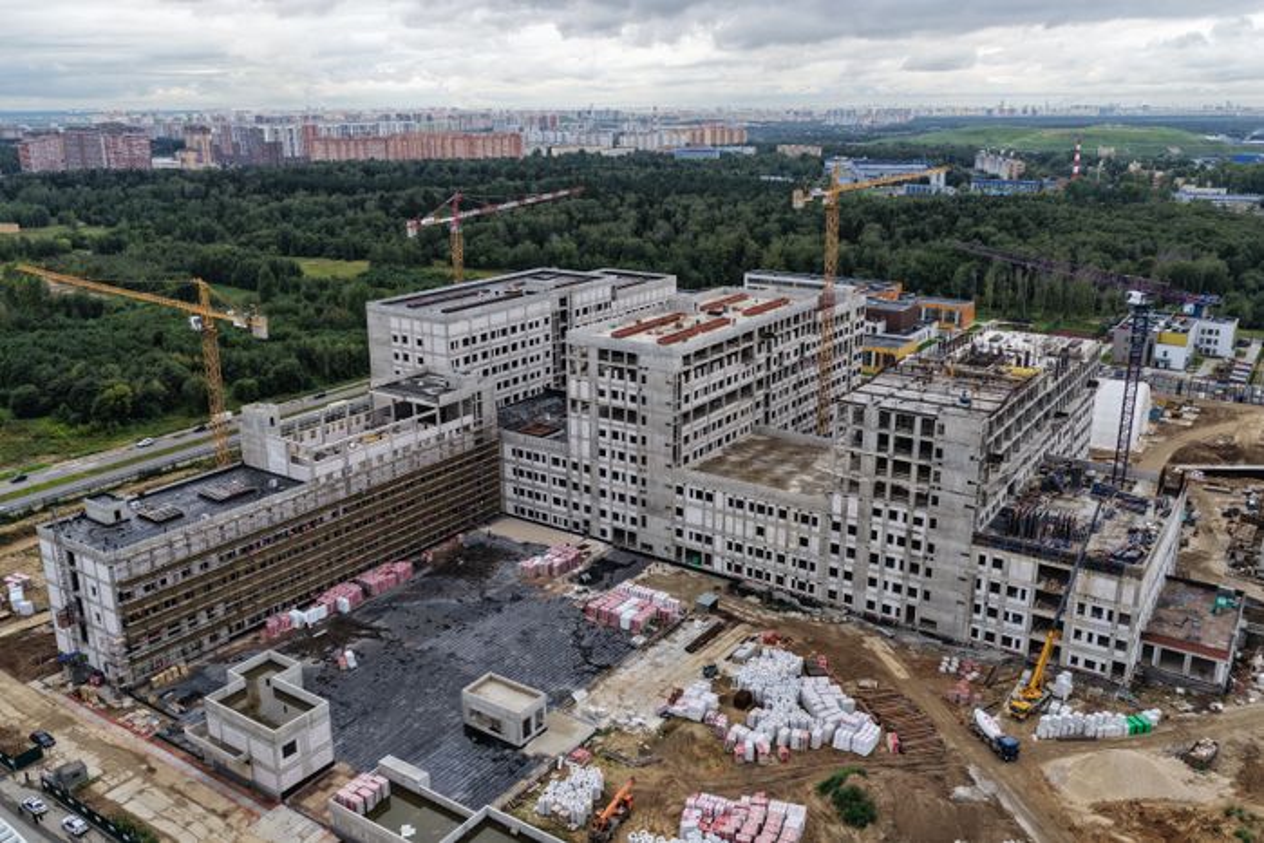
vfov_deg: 46.4
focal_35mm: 28
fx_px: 983
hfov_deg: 65.5
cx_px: 632
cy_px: 422
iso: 290
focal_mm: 14.45
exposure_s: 1/400
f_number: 2.8
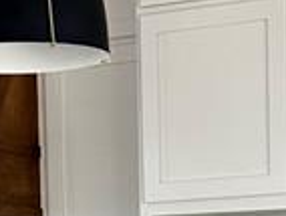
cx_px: 95
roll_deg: +0.8
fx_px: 1432
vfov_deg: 8.3
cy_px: 369
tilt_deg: -3.0
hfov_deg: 11.4
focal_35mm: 173
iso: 80
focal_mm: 6.86
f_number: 1.78
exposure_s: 1/121
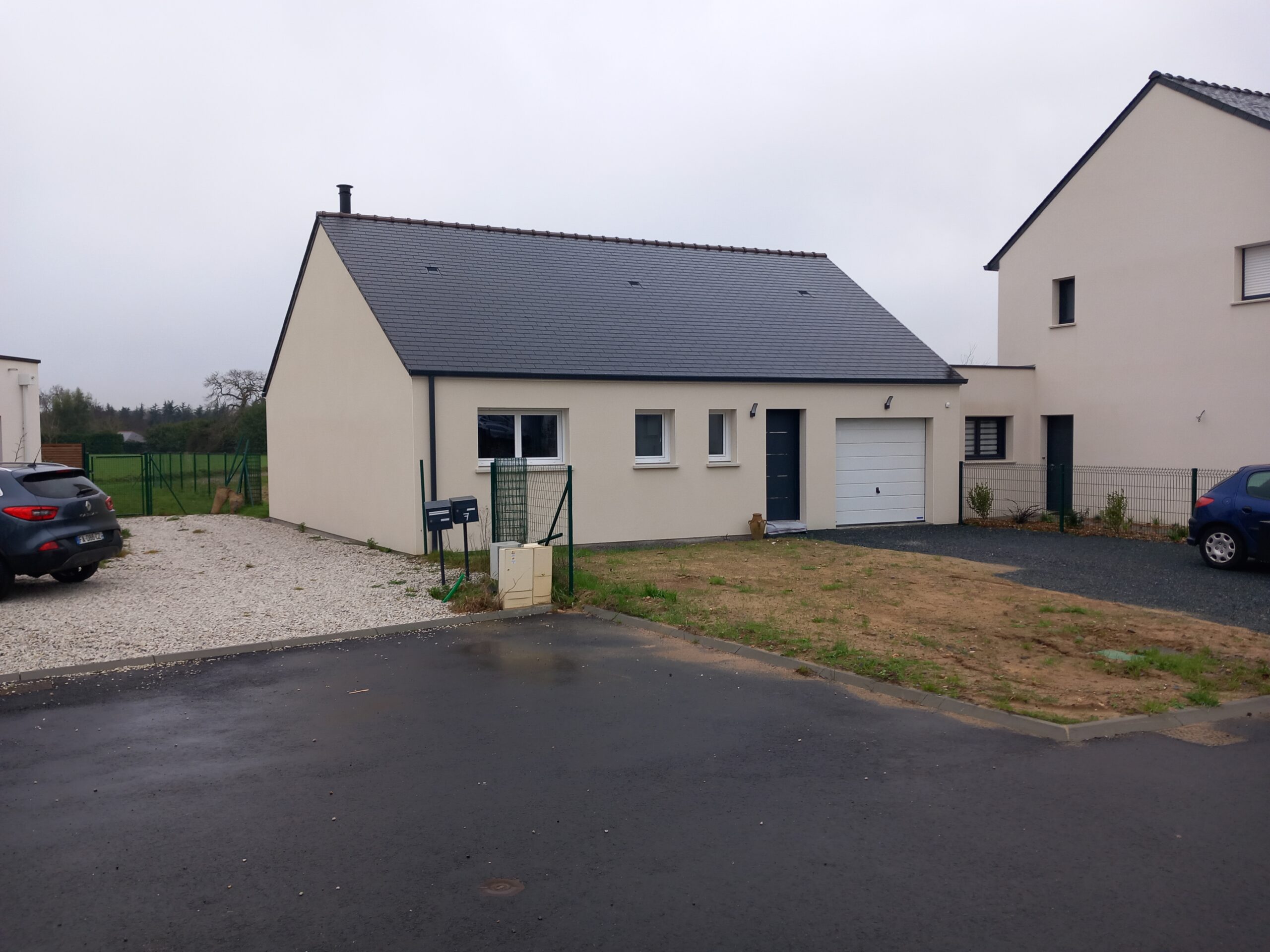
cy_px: 476
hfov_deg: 65.3
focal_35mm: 27
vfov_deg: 51.4
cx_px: 635
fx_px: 991
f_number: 1.8
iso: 32
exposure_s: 1/100
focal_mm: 4
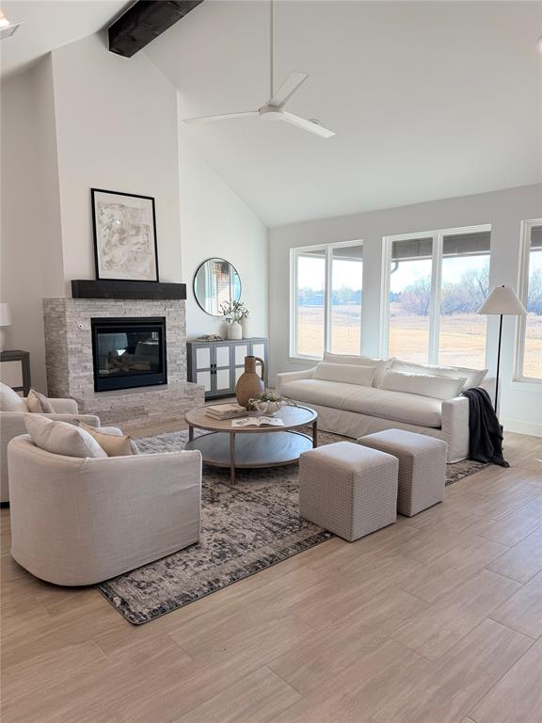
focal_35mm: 24
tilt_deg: -6.4
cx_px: 271
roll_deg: +0.0
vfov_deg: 71.6
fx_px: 501
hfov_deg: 56.8
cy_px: 362
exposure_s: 1/264
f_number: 1.78
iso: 80
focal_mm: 6.76
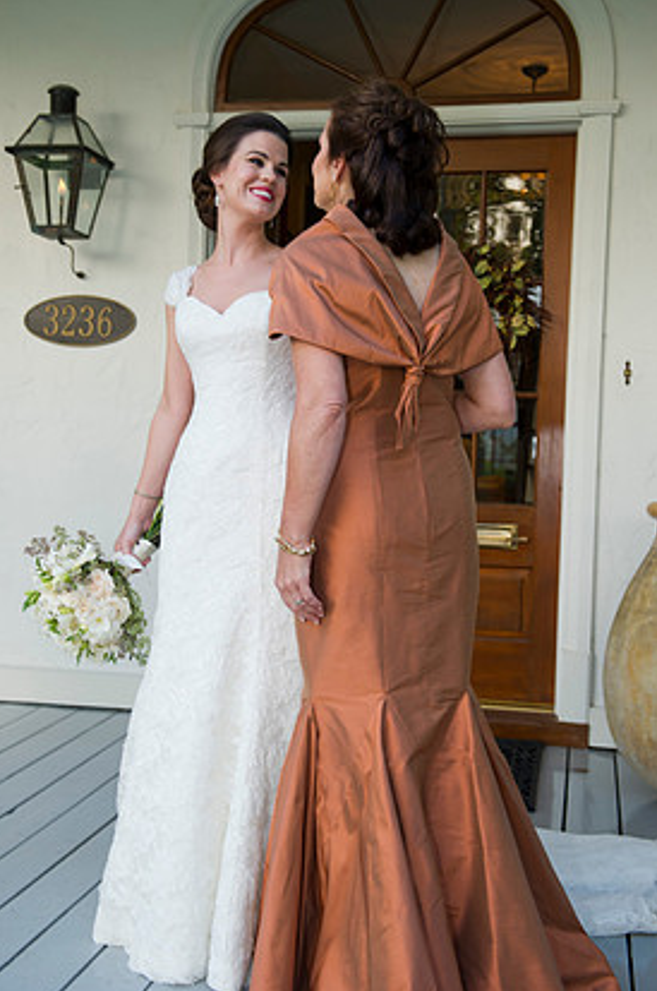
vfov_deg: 41.1
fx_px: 1318
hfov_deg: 28.0
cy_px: 461
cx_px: 301
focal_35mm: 48
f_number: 5
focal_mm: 44
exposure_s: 1/80
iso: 500
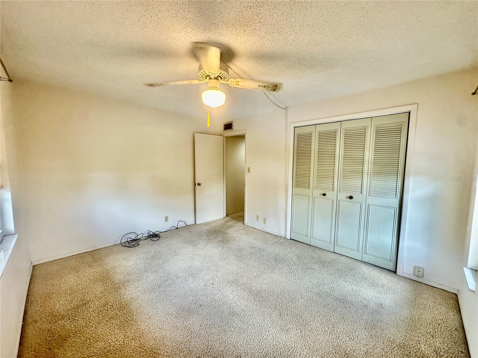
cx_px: 239
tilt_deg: -5.0
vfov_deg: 85.7
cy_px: 179
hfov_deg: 102.1
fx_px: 193
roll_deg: -0.9
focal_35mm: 14
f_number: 2.2
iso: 160
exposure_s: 1/60
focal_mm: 2.22
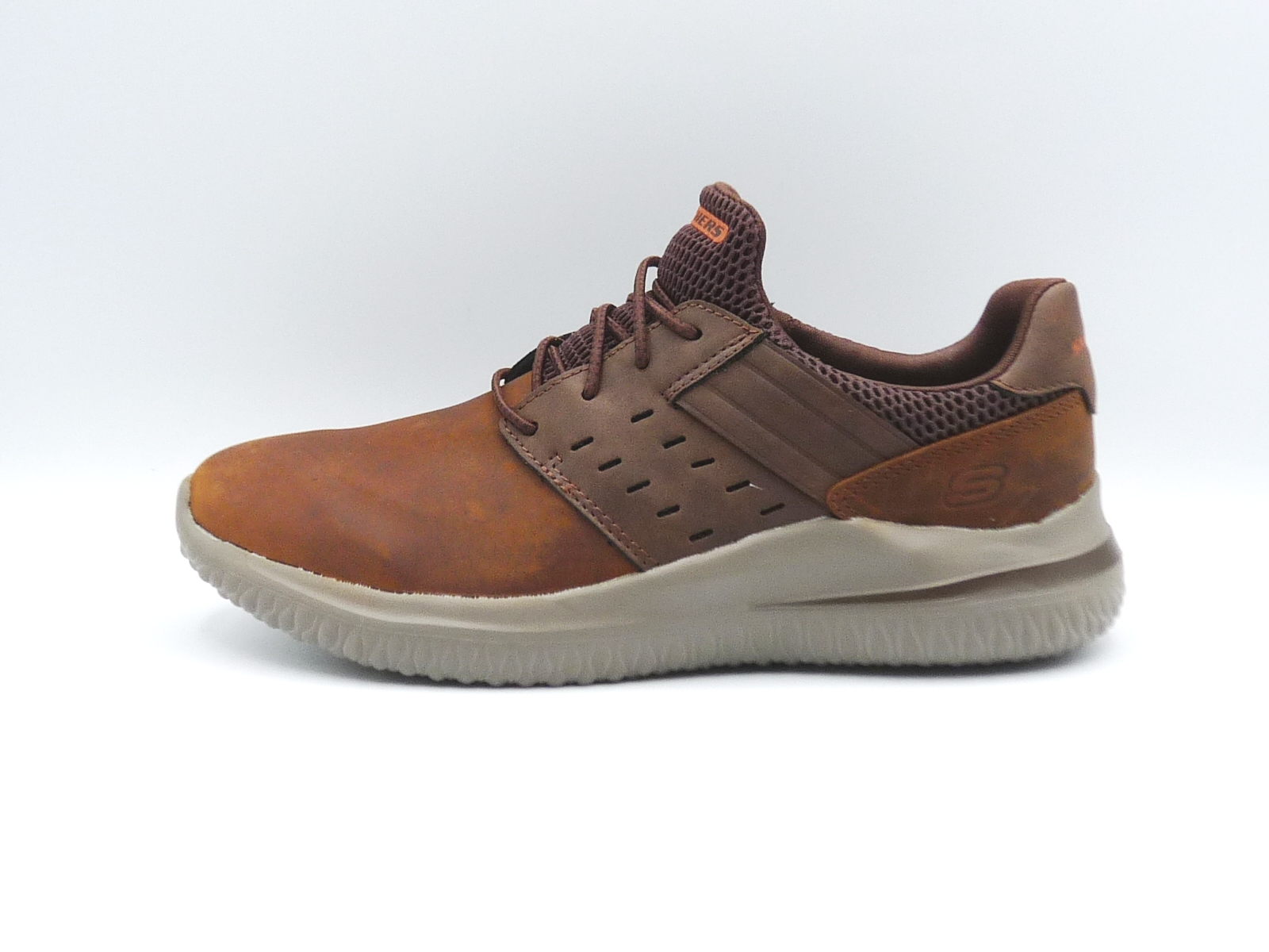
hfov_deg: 39.7
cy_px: 476
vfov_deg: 30.3
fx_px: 1760
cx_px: 634
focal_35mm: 48
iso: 100
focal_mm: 4.8
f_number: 4
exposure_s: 1/200
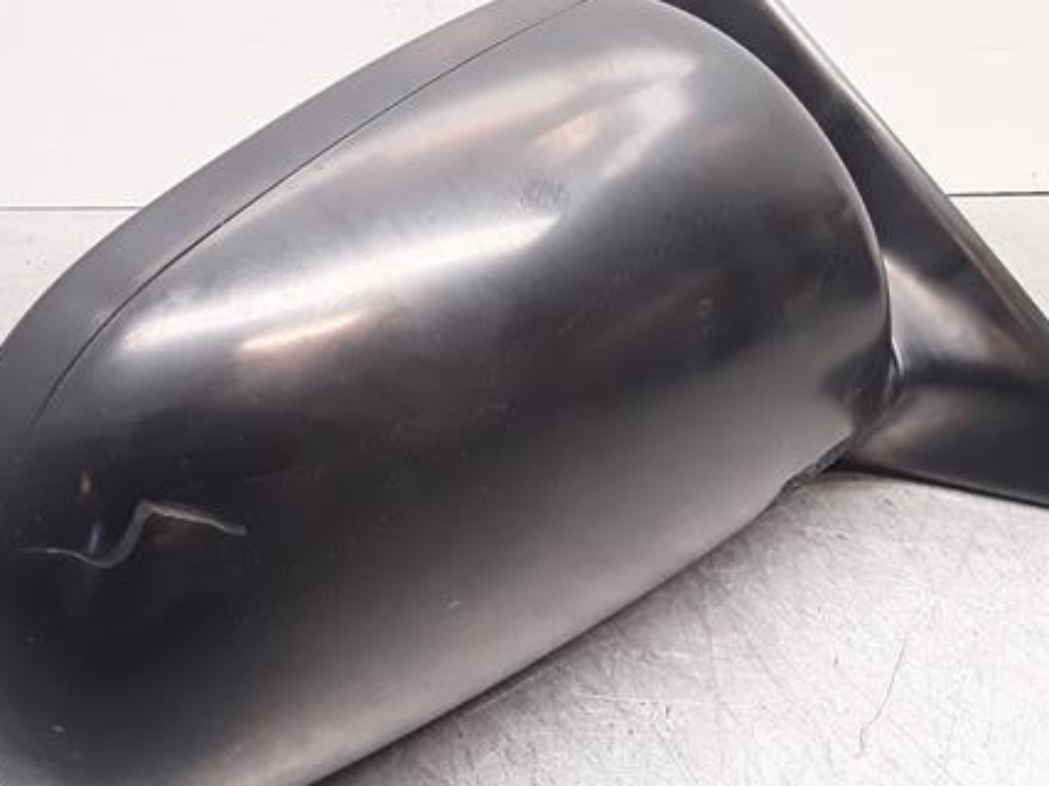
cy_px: 427
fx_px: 1272
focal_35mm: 42
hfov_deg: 44.4
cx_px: 381
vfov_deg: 34.3
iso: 100
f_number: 1.9
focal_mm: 2.91
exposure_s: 1/50
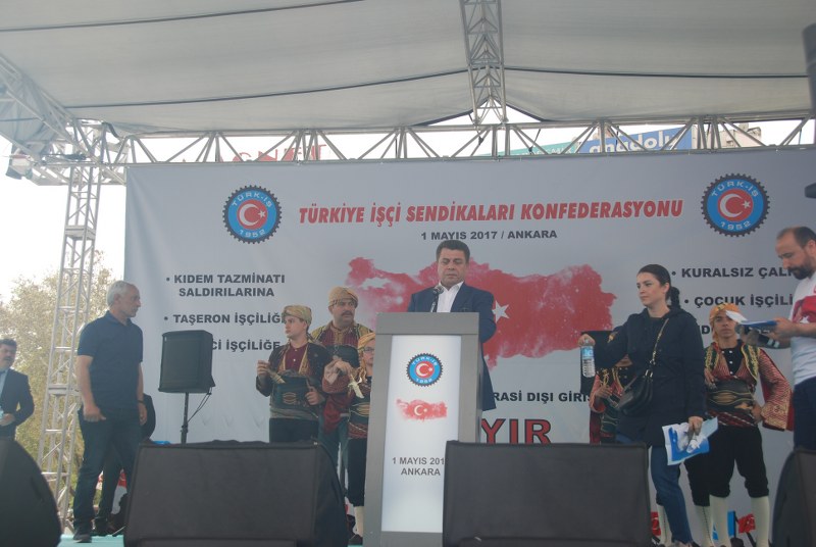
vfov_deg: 29.0
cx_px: 408
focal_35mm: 46
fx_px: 1056
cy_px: 274
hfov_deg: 42.3
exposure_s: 1/160
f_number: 6.3
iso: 100
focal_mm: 31
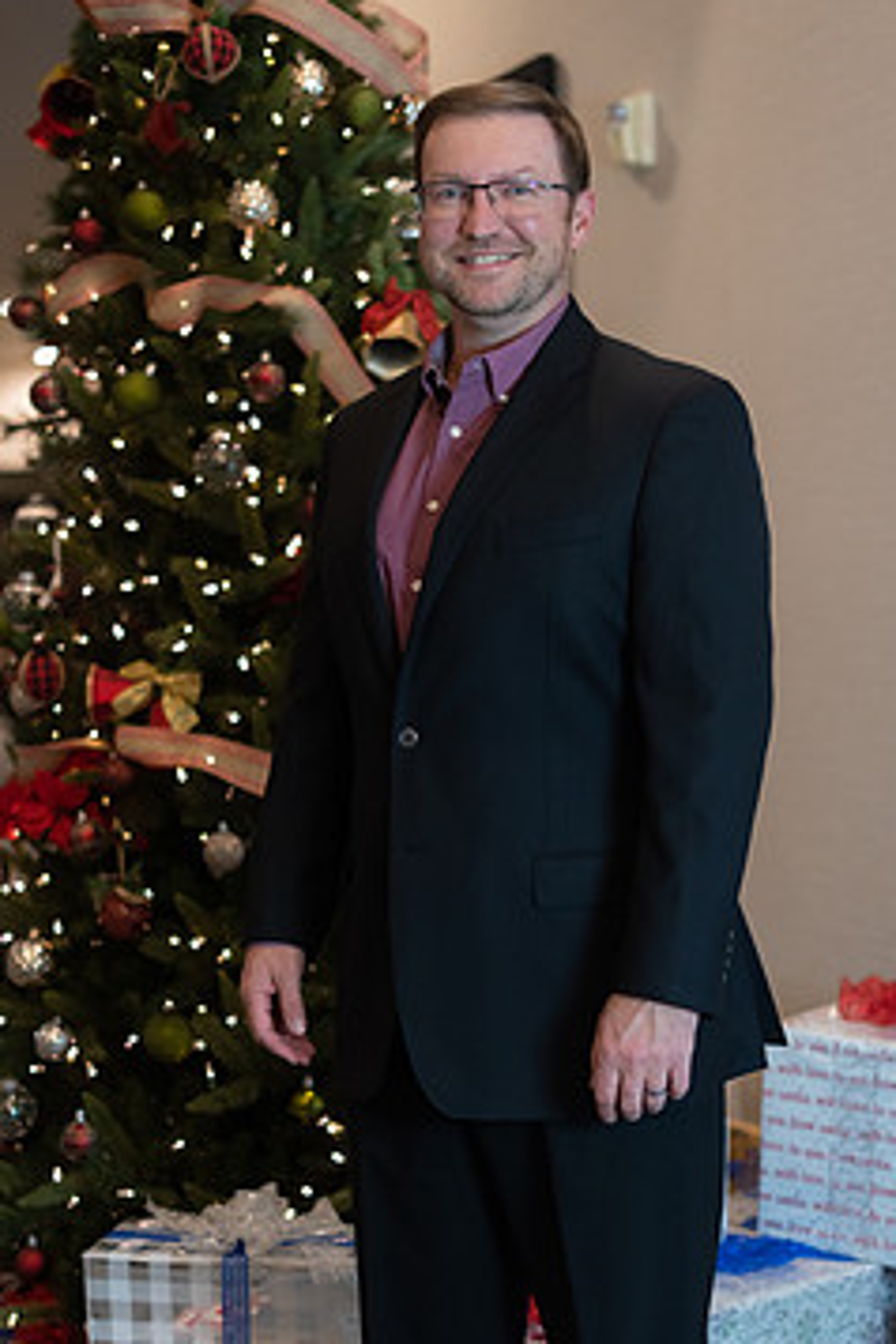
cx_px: 444
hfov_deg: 21.6
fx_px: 2352
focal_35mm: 63
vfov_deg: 31.8
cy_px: 776
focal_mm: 50
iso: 1250
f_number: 1.8
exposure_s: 1/320
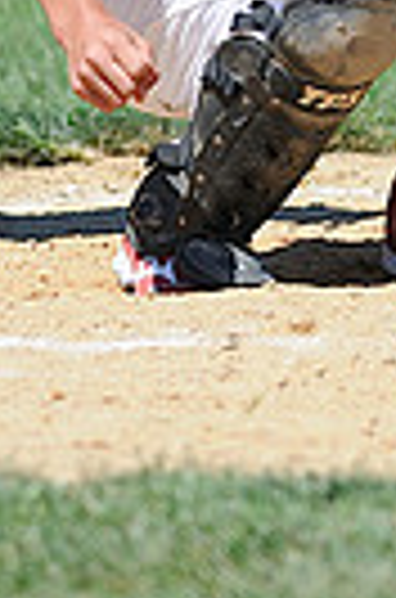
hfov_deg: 0.9
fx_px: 25293
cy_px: -369
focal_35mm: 1525
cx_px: 344
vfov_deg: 1.4
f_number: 4
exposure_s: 1/1250
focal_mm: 300
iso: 200
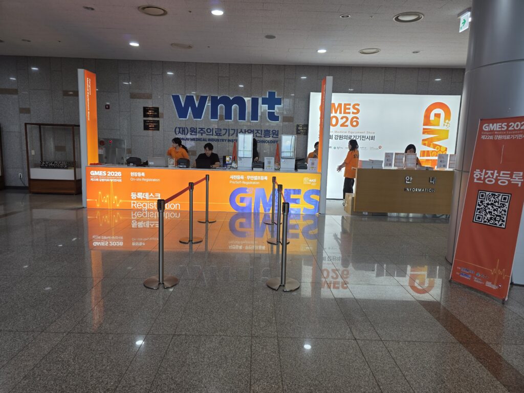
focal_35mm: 23
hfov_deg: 73.9
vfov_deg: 58.9
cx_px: 262
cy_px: 196
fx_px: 348
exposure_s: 1/120
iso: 40
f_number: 1.7
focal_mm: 6.3
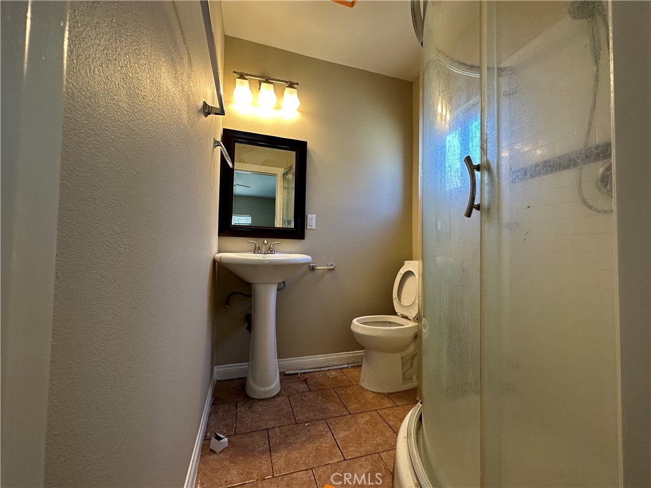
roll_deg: -0.7
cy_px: 244
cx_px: 326
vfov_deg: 85.7
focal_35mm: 14
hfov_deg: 102.1
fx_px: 263
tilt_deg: +1.6
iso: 200
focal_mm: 2.22
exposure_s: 1/120
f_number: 2.2
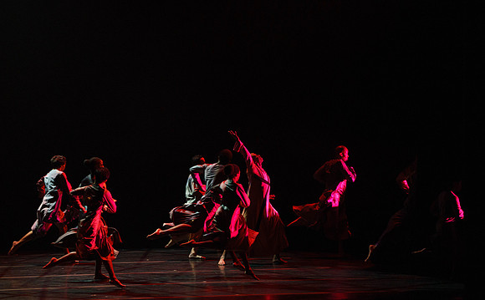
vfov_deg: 6.6
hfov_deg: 10.6
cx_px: 243
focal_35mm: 199
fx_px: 2619
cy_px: 156
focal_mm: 189
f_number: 5.6
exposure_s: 1/250
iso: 6400
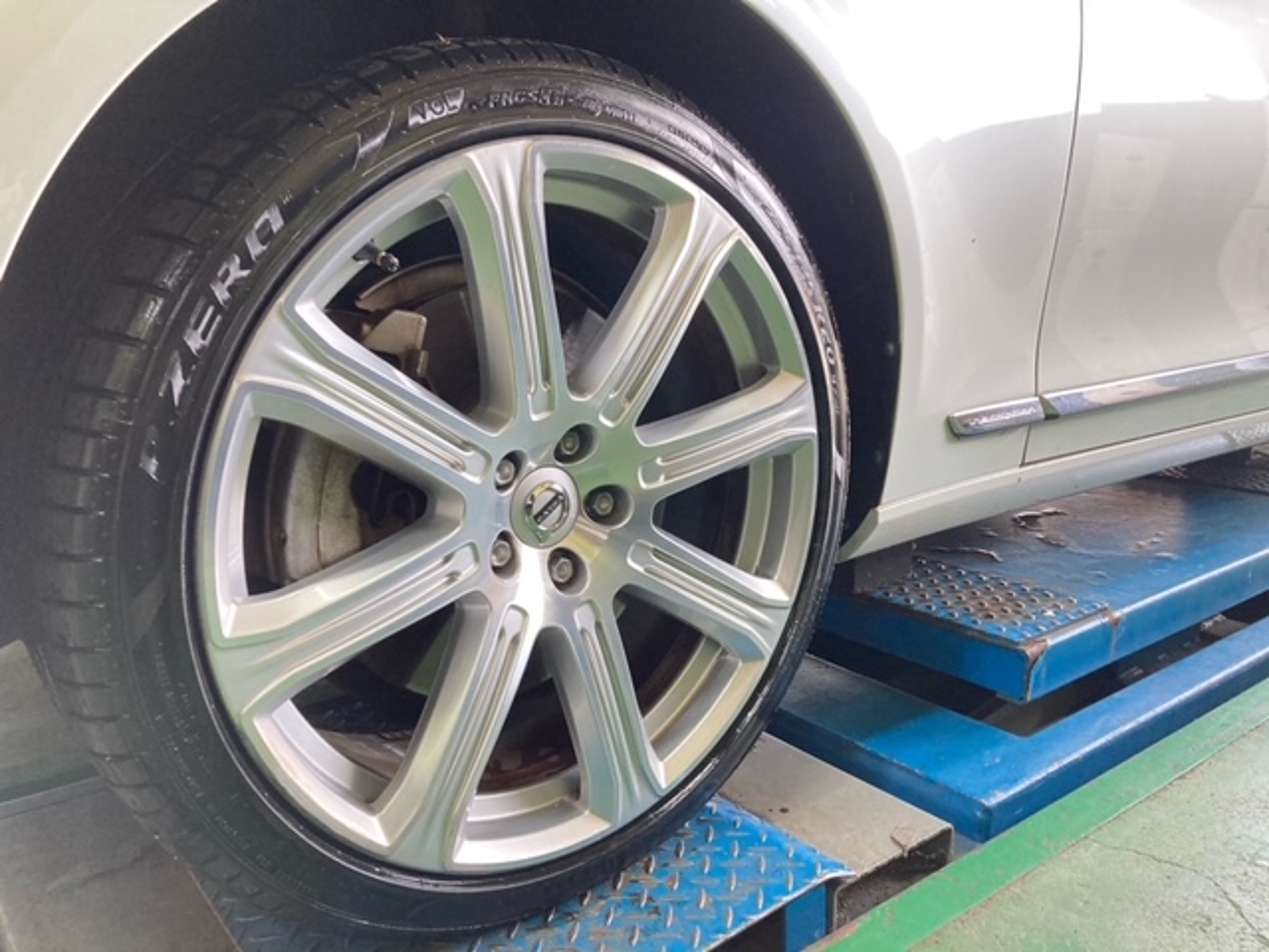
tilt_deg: -10.8
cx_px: 634
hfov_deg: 63.4
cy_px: 476
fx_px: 1026
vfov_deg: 49.7
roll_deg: -0.8
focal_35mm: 28
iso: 160
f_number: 1.8
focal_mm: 3.99
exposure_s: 1/60
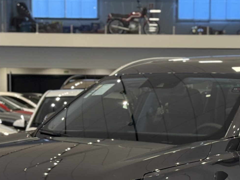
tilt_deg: -5.0
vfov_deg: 11.7
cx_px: 157
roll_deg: -0.9
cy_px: 184
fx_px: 867
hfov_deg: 15.7
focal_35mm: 125
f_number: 1.78
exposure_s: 1/60
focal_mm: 6.76
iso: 250
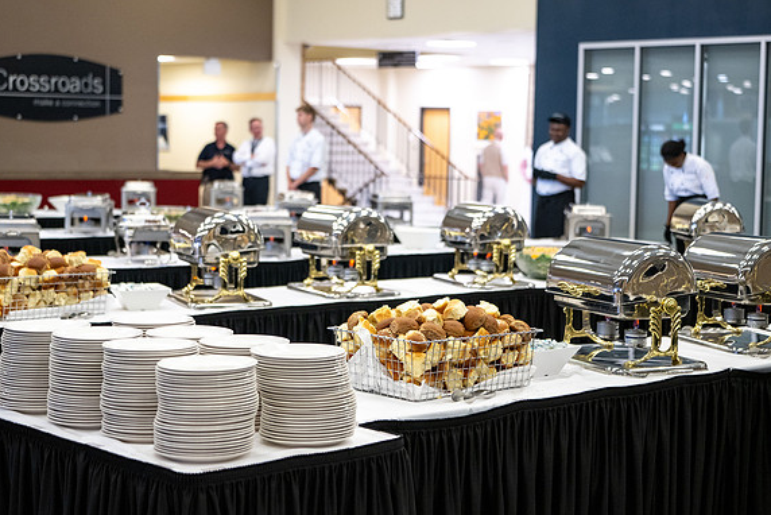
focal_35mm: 71
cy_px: 260
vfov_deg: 19.2
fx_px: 1521
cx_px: 383
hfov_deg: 28.4
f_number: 2.8
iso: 2000
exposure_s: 1/250
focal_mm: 70
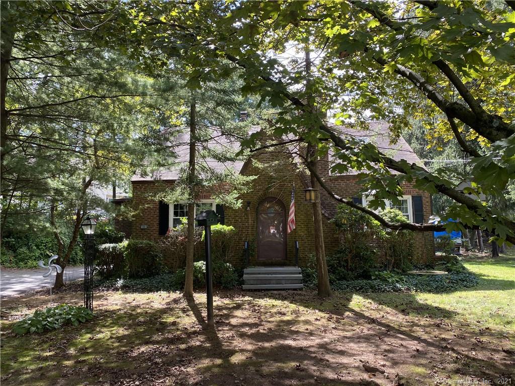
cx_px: 258
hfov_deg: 67.3
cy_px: 193
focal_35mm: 26
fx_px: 387
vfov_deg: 53.1
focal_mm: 4.2
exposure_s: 1/180
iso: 32
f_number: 1.8
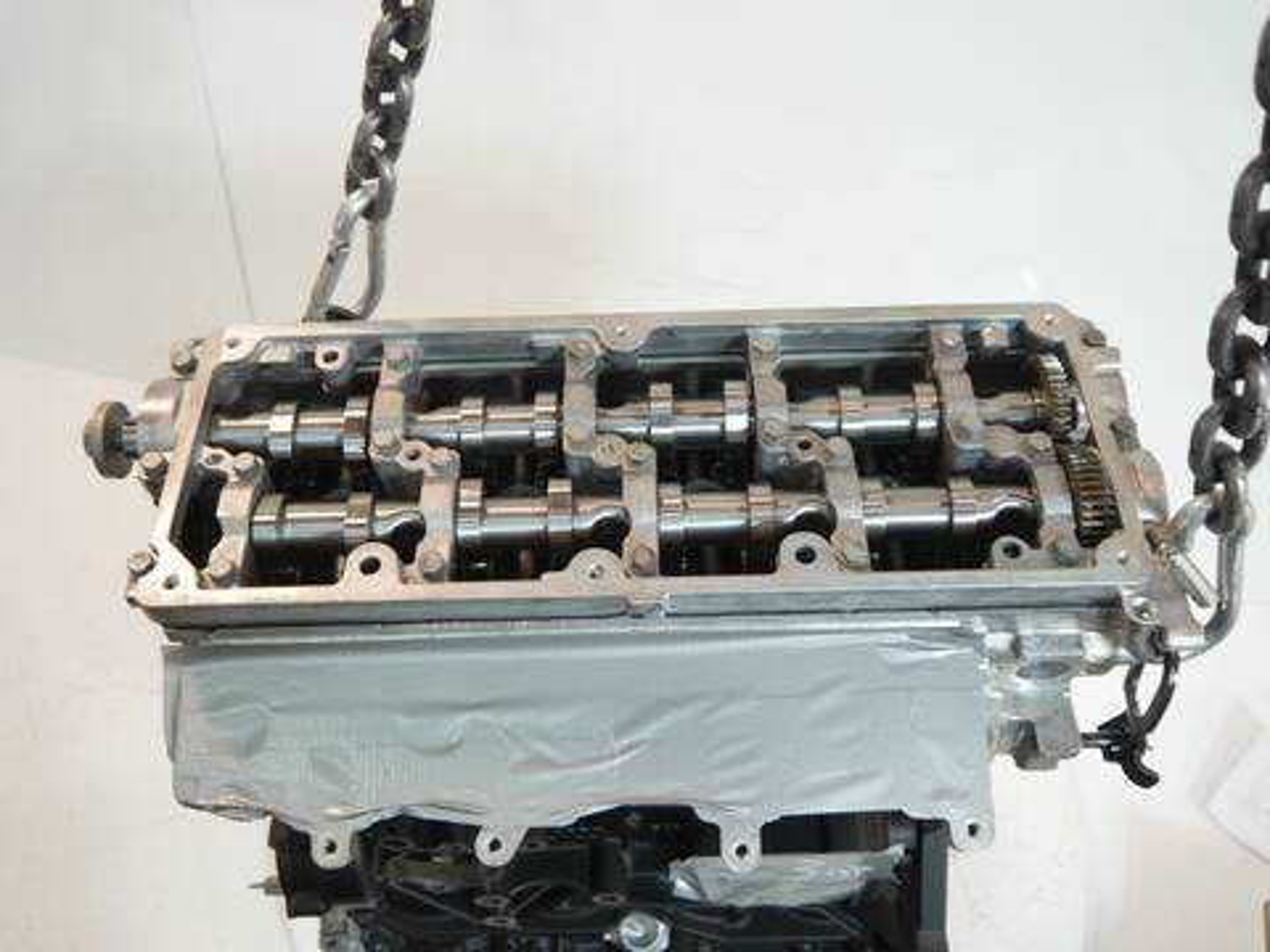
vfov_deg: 44.2
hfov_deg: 56.8
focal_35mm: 32
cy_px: 476
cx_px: 635
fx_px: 1174
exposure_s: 1/125
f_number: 3.8
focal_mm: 16
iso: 800
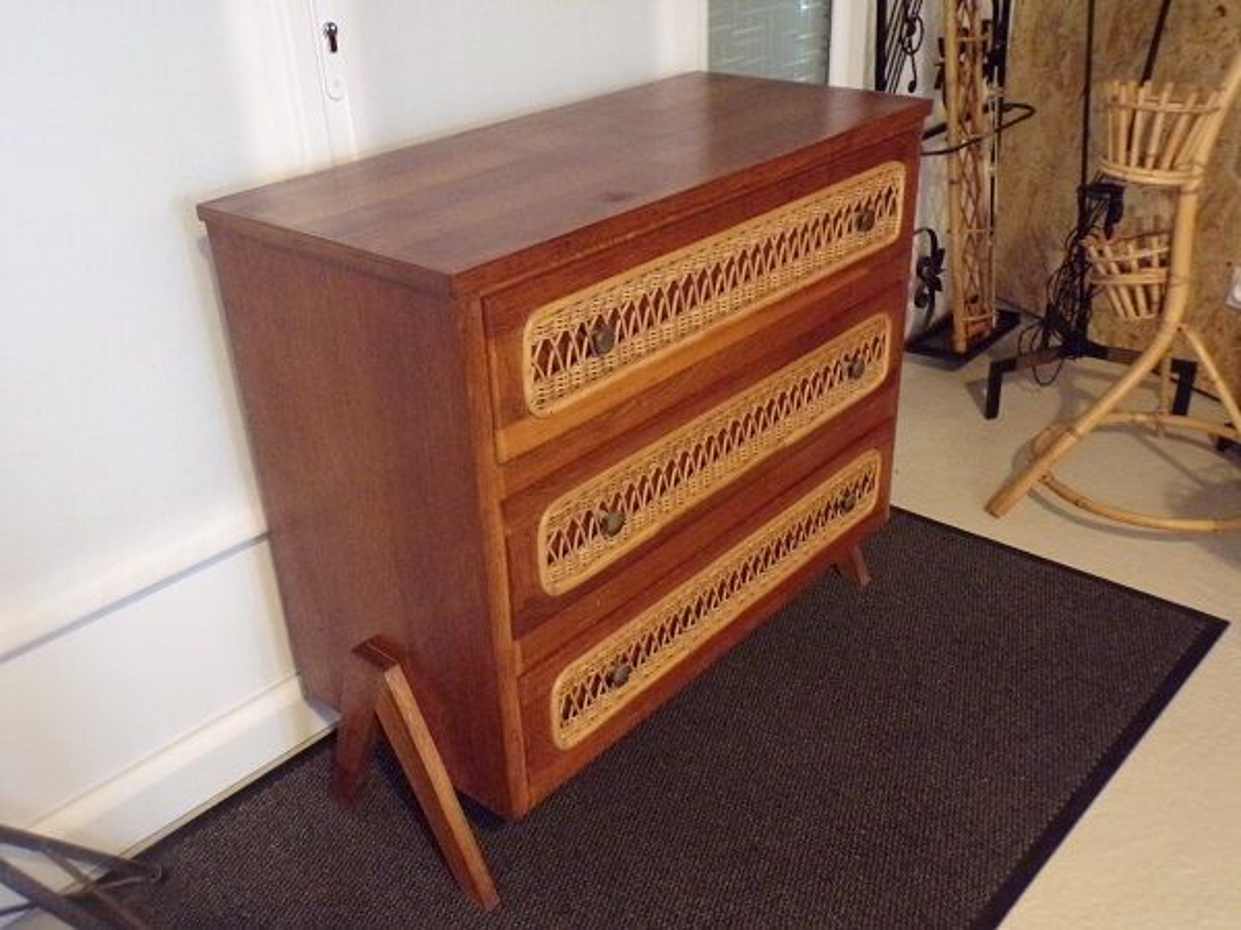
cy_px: 465
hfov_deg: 56.8
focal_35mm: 32
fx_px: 1147
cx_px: 620
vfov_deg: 44.2
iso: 800
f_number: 3.2
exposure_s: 1/6
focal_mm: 5.8
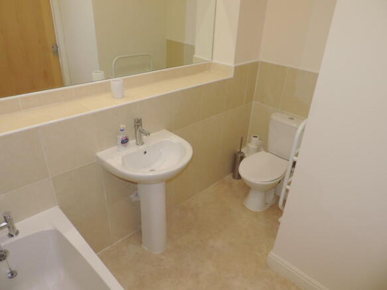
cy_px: 145
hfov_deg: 71.6
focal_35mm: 24
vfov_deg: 56.8
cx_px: 194
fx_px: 268
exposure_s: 1/40
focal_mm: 4.3
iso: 320
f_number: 3
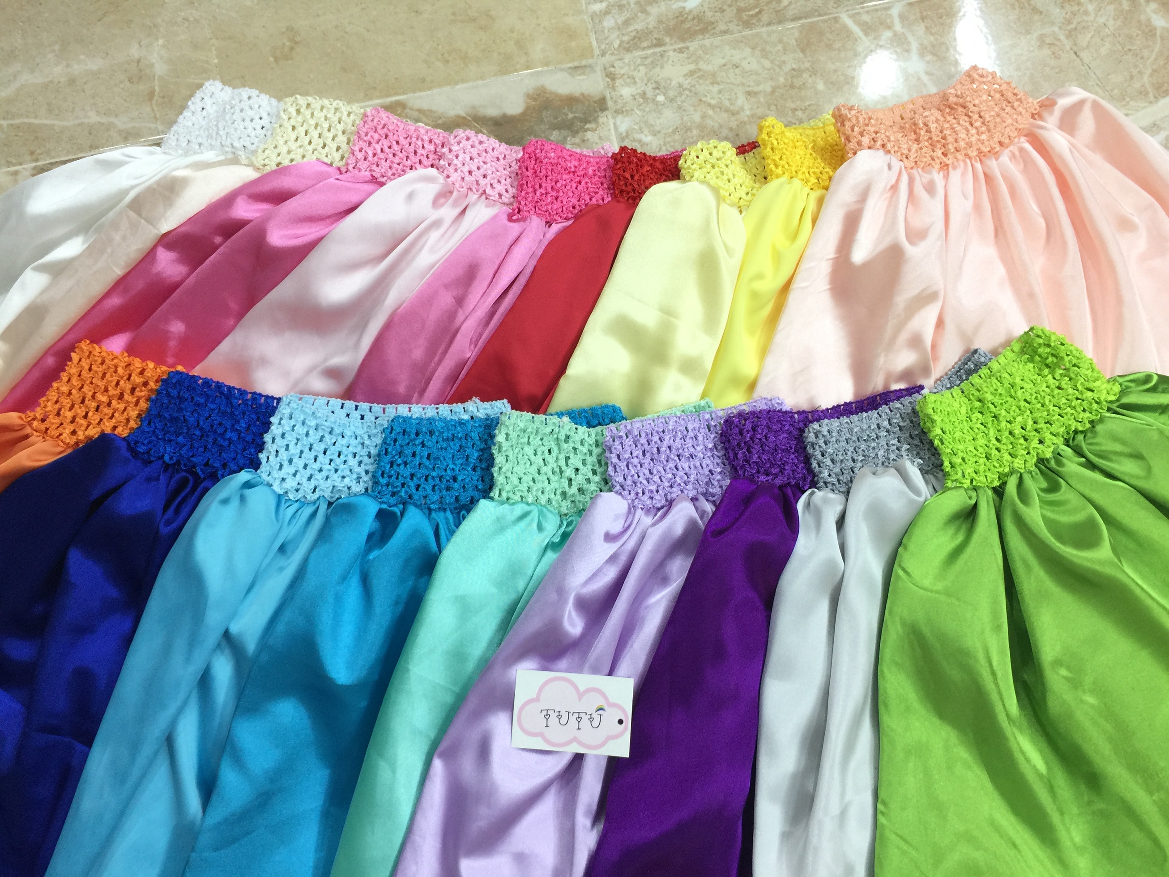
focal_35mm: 29
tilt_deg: -75.5
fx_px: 979
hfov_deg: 61.7
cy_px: 438
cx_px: 584
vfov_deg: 48.2
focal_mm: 4.15
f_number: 2.2
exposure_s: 1/17
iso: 50
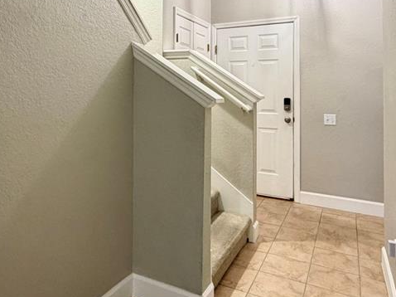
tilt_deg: +0.5
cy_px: 81
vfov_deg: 45.4
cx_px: 151
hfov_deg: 59.3
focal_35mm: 30
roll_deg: +0.2
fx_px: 343
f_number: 2.2
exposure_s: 1/60
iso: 320
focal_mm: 2.22
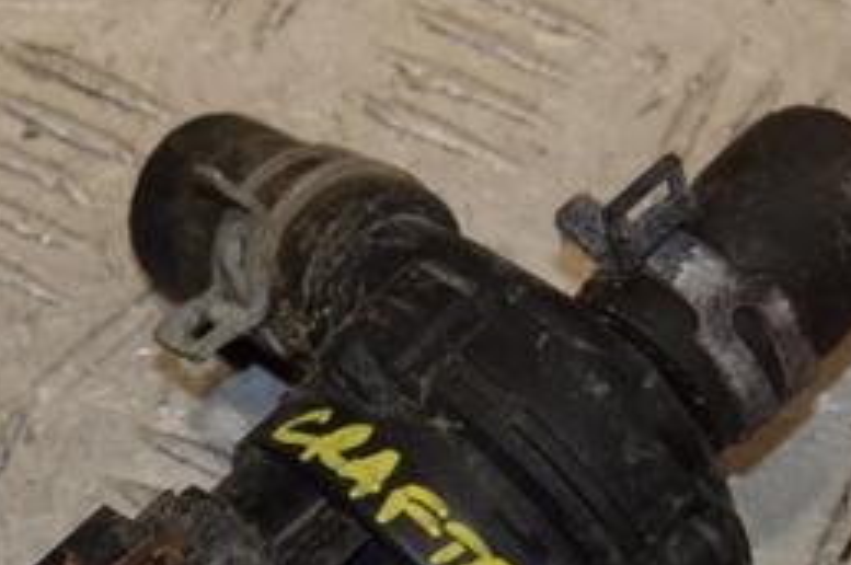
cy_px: 545
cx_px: 381
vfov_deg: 7.5
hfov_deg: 11.4
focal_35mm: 181
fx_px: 4273
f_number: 8
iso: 800
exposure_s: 1/200
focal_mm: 52
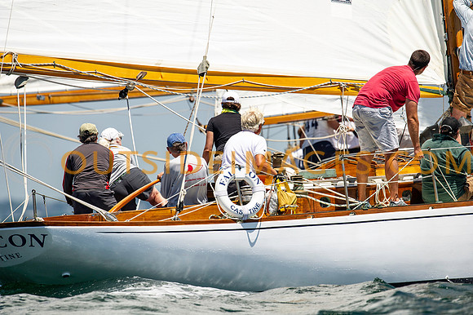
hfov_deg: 3.4
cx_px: 236
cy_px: 158
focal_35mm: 600
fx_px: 7879
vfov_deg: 2.3
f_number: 5.6
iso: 400
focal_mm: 600
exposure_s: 1/2500
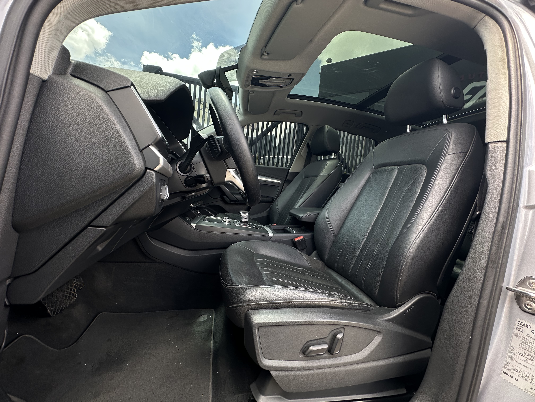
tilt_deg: -2.8
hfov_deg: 102.1
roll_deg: -6.2
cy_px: 201
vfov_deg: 85.7
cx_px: 268
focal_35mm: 14
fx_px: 216
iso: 50
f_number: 2.2
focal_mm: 2.22
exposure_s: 1/99
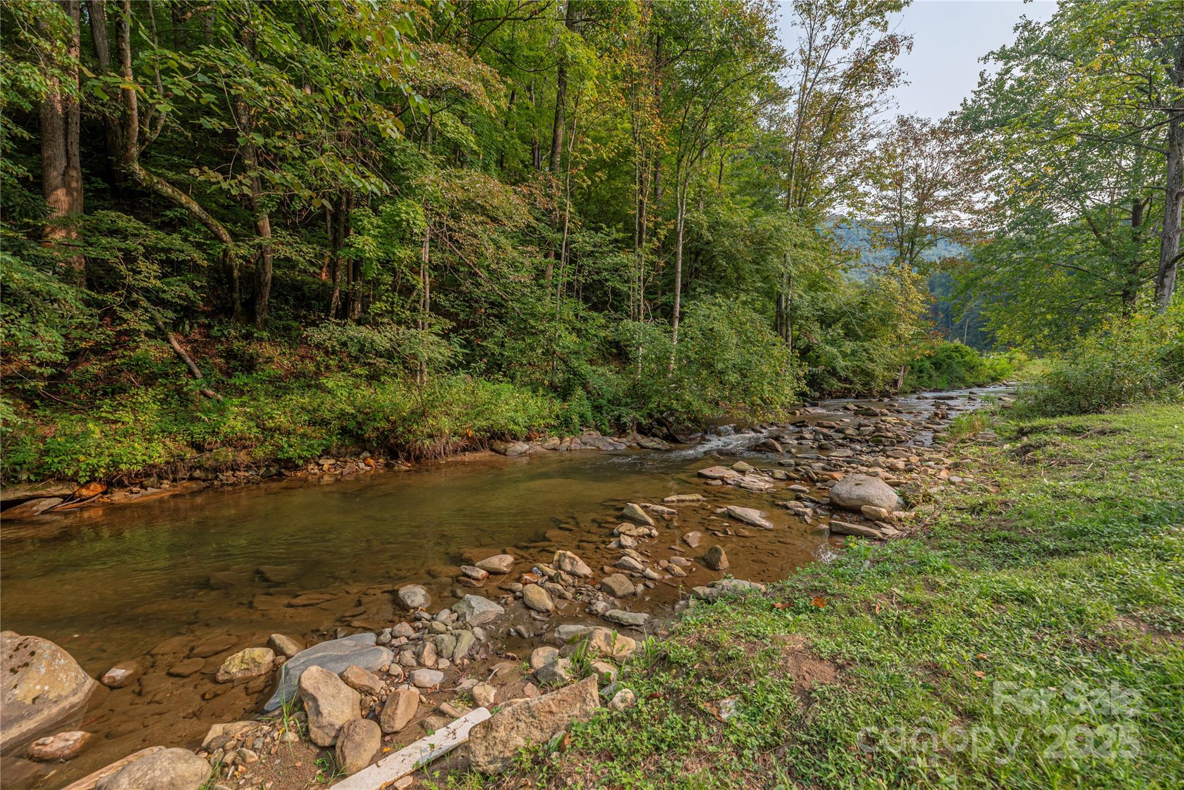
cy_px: 395
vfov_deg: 81.2
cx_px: 592
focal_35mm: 14
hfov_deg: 104.2
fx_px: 460
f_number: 7.1
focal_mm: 14
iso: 320
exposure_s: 1/800
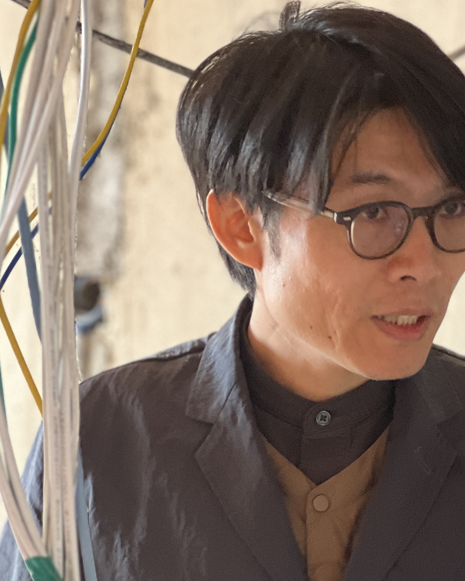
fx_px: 2873
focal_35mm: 167
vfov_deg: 11.5
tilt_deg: -3.2
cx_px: 381
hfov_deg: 9.2
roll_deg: -0.4
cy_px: 348
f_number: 2.8
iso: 250
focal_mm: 9
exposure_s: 1/40
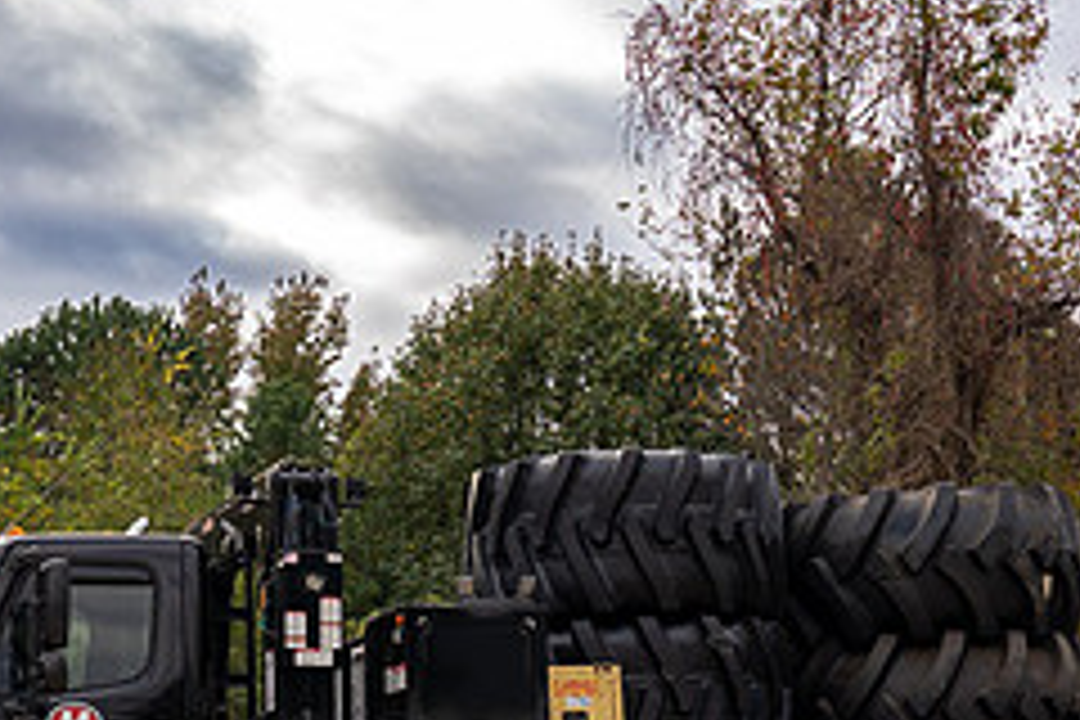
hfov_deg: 28.6
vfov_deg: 19.3
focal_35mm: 70
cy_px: 551
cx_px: 338
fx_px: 2100
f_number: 5.6
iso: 100
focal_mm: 29
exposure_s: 1/125
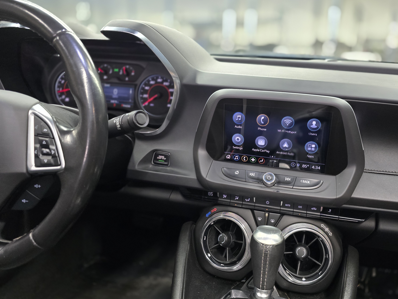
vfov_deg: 51.3
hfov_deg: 65.1
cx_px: 224
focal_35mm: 27
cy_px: 135
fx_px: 310
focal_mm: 6.3
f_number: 1.7
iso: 800
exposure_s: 1/120
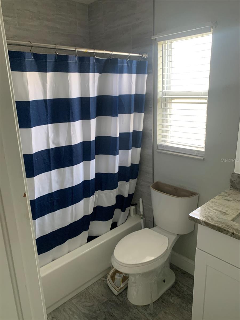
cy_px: 160
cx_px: 120
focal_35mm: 26
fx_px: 240
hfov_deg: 53.1
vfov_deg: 67.3
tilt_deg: -13.6
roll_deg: +2.4
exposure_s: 1/60
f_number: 1.8
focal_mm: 4.25
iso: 100
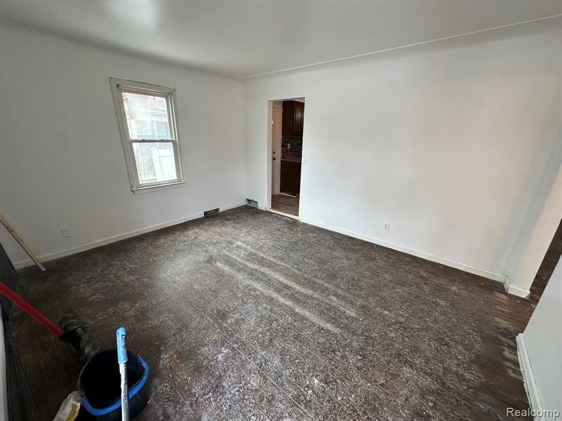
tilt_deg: -16.8
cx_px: 281
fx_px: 227
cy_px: 210
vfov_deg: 85.7
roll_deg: -0.5
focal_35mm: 14
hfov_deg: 102.1
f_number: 2.2
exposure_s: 1/120
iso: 160
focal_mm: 2.22
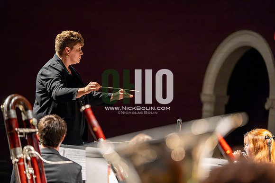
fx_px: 1299
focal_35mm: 170
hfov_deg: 12.1
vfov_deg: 8.1
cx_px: 138
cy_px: 92
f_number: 2.8
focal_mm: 170
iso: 12800
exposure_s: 1/640
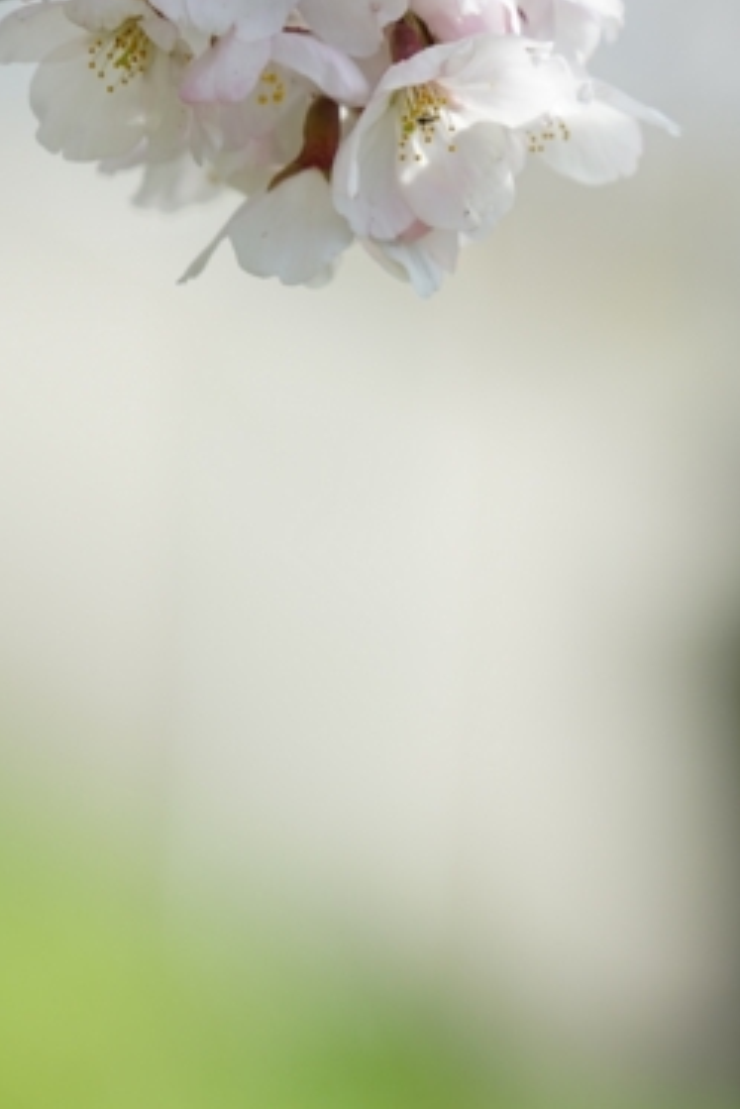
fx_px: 15863
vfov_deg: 4.0
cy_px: 485
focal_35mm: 515
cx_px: 502
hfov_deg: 2.7
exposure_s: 1/250
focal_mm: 240
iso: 160
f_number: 6.3
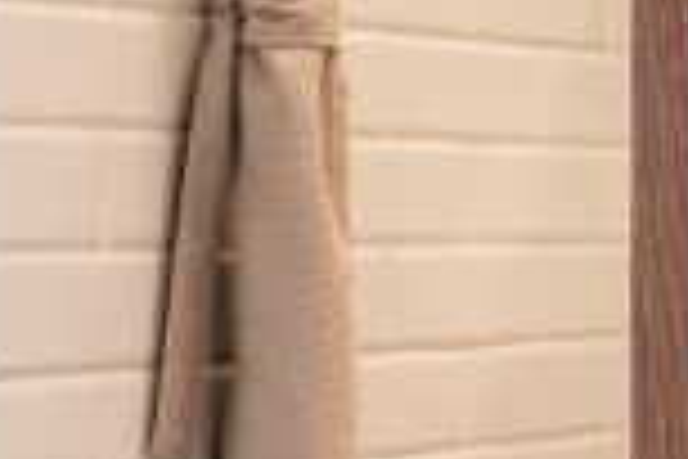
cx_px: -749
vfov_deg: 12.1
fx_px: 2159
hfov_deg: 14.5
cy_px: 130
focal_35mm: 113
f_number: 9
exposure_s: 1/6
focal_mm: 24
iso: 400
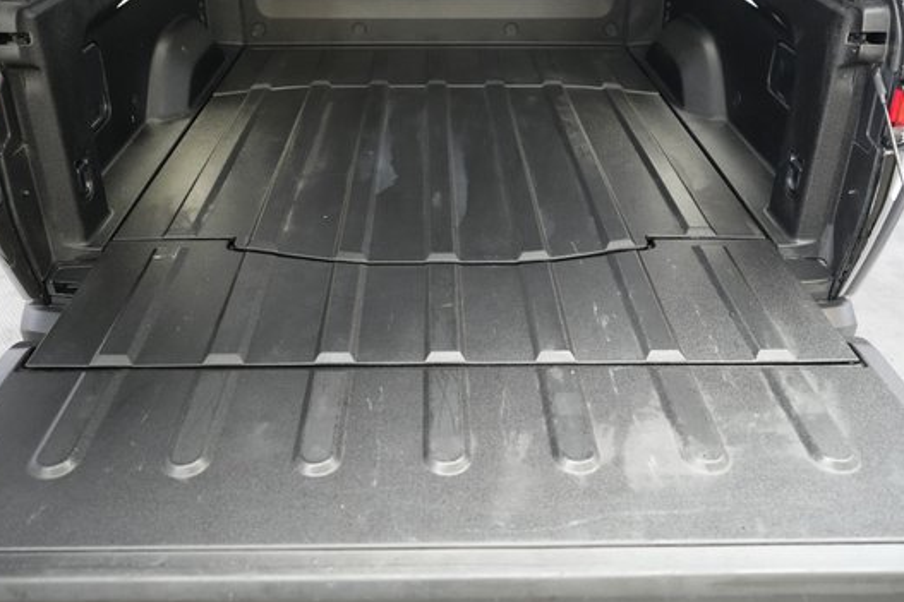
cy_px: 250
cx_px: 443
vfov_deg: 38.7
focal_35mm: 34
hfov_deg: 55.8
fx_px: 853
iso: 6400
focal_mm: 28
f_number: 2.8
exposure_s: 1/160
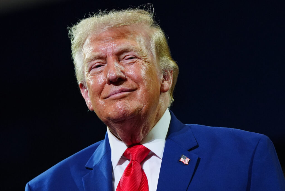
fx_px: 2377
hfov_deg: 6.9
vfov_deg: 4.6
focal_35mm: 300
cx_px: 142
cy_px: 96
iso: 2000
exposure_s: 1/500
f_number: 4
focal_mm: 200
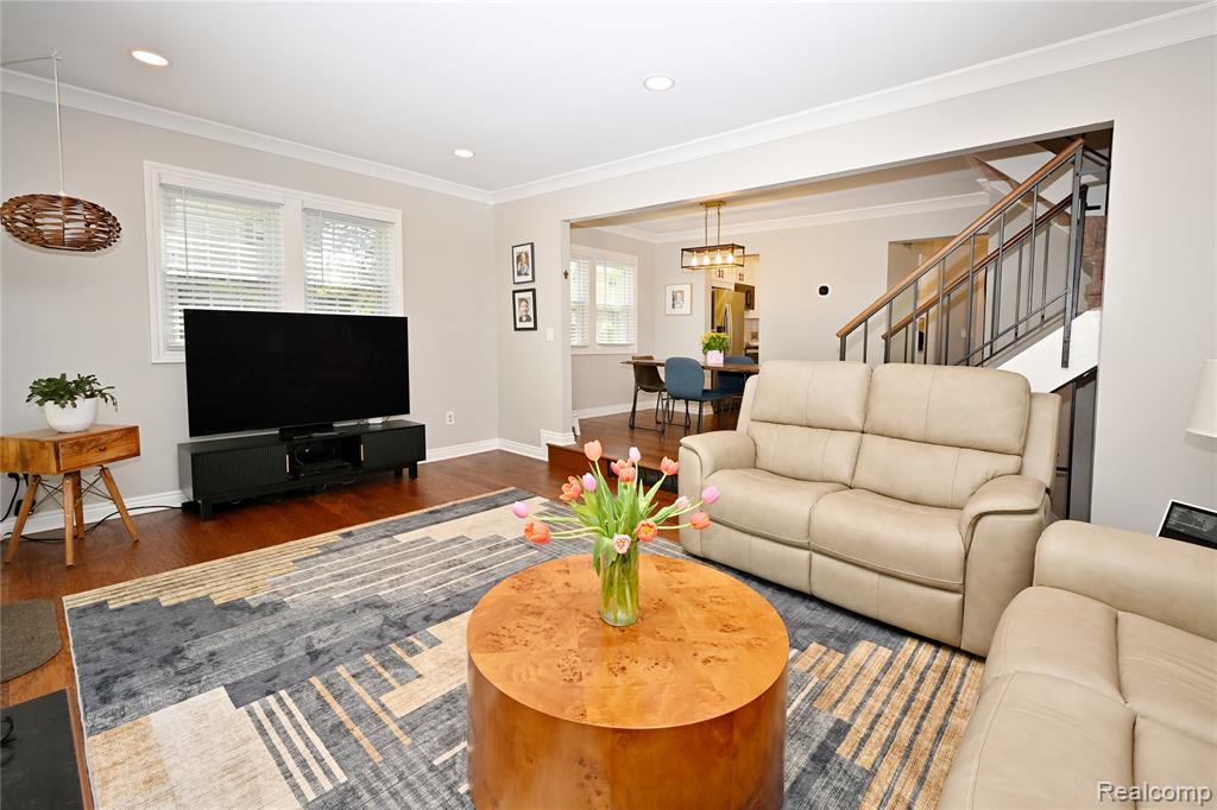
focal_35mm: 14
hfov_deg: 104.3
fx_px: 473
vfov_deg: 81.2
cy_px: 405
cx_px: 608
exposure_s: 1/60
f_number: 10
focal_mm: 14
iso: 320
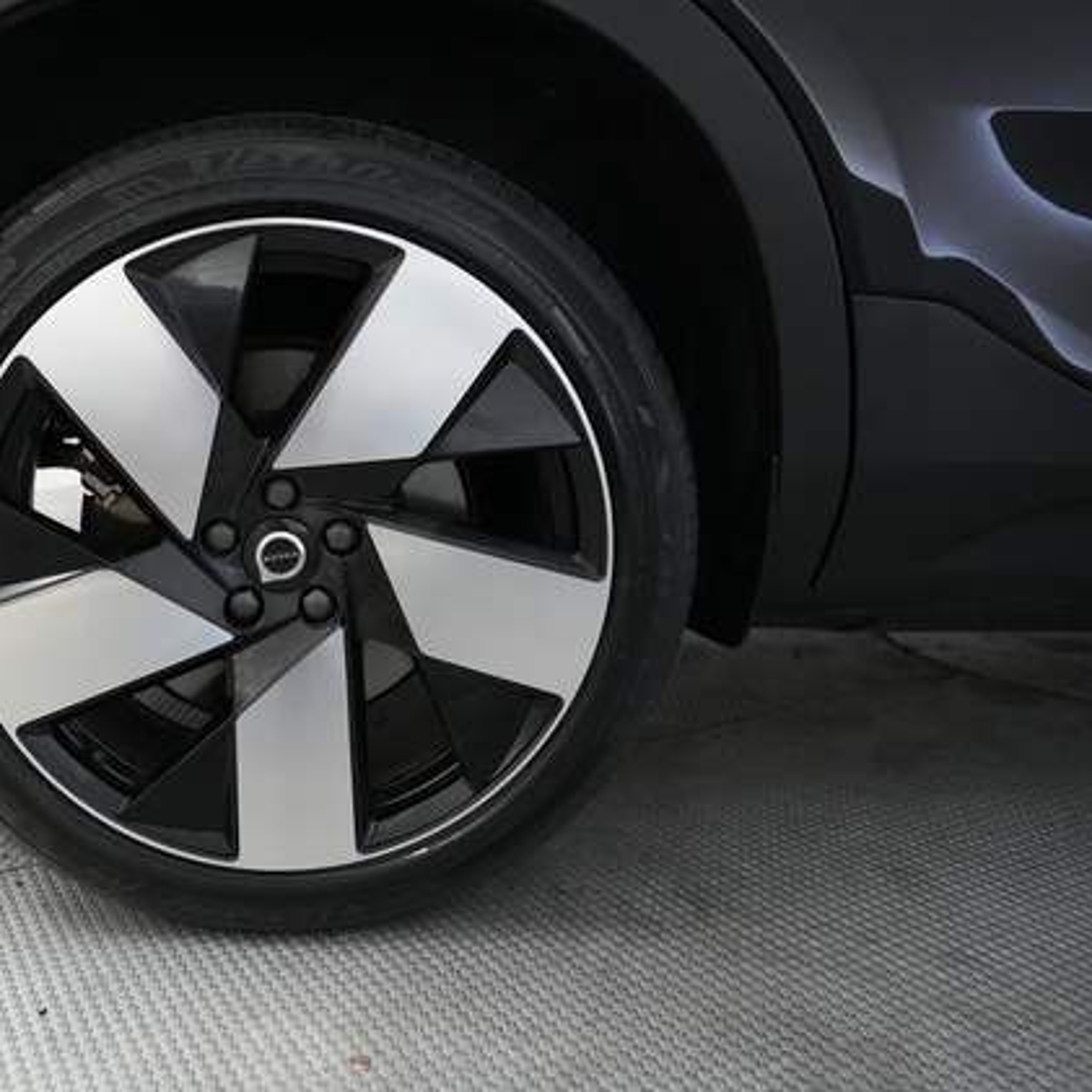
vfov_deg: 52.5
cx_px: 285
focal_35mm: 31
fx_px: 1106
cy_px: 547
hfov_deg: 50.6
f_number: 2.8
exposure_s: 1/160
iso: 4000
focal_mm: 24
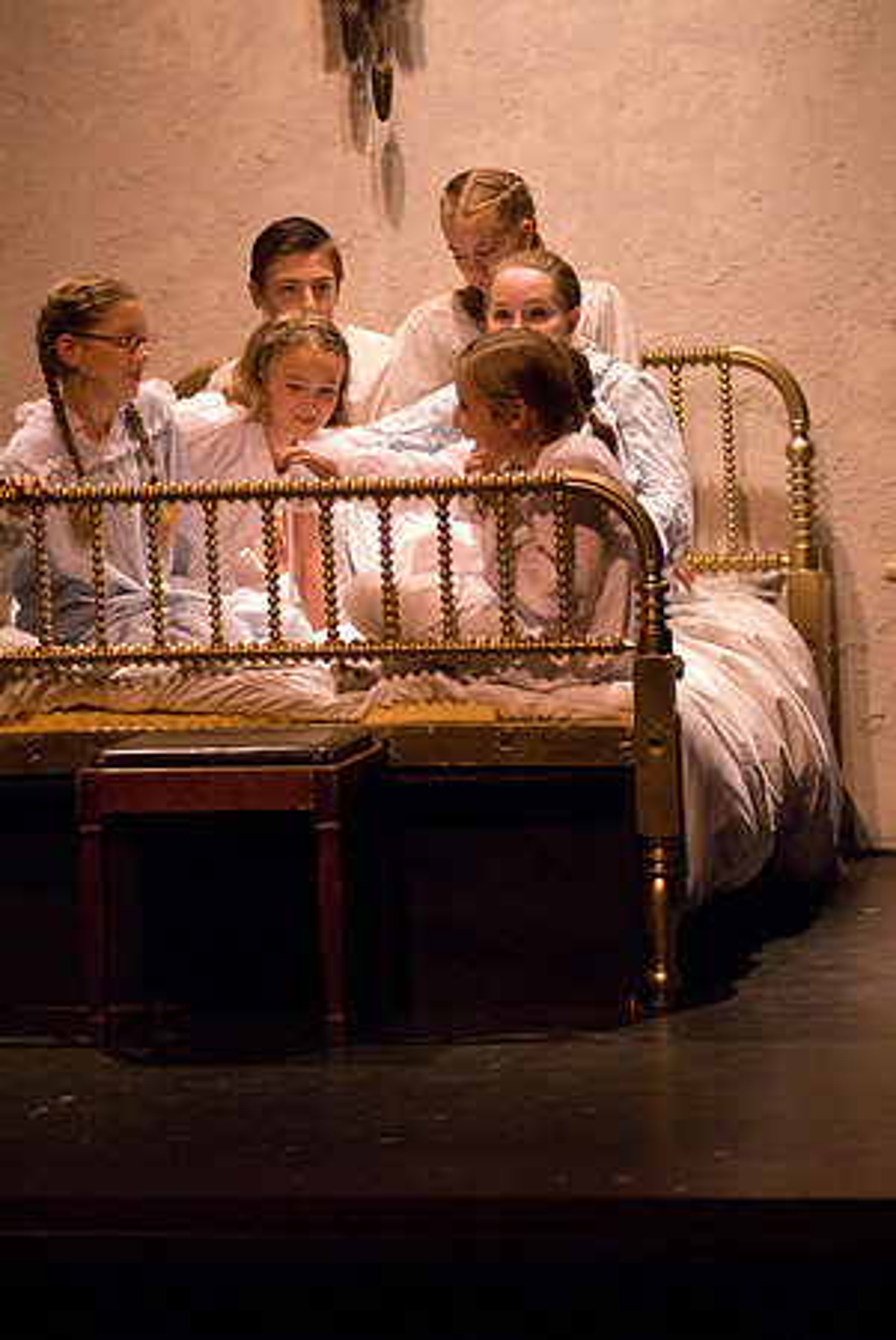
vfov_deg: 12.4
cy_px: 670
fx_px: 6145
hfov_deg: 8.3
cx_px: 448
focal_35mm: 165
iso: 1600
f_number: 2.8
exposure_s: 1/160
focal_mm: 110
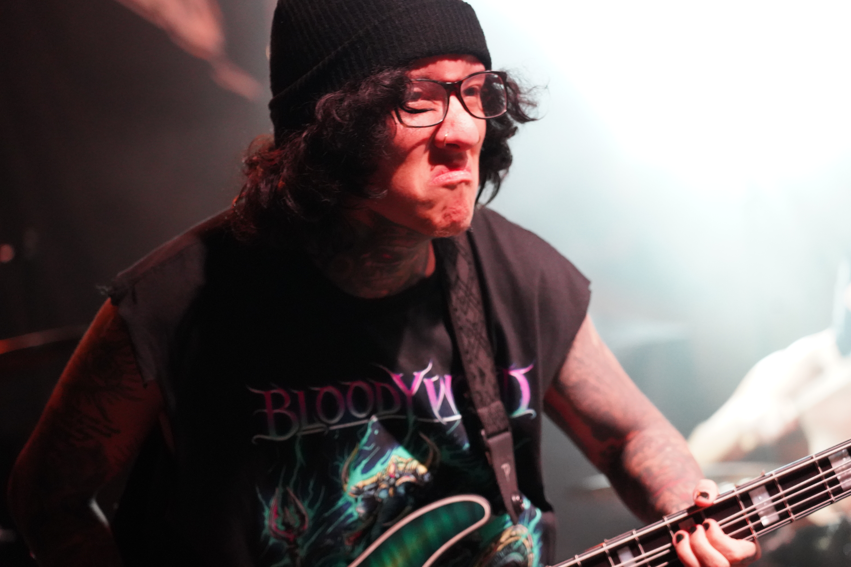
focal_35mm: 105
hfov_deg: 19.5
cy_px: 284
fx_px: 2482
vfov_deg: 13.0
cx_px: 426
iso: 12800
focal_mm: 105
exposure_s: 1/100
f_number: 4
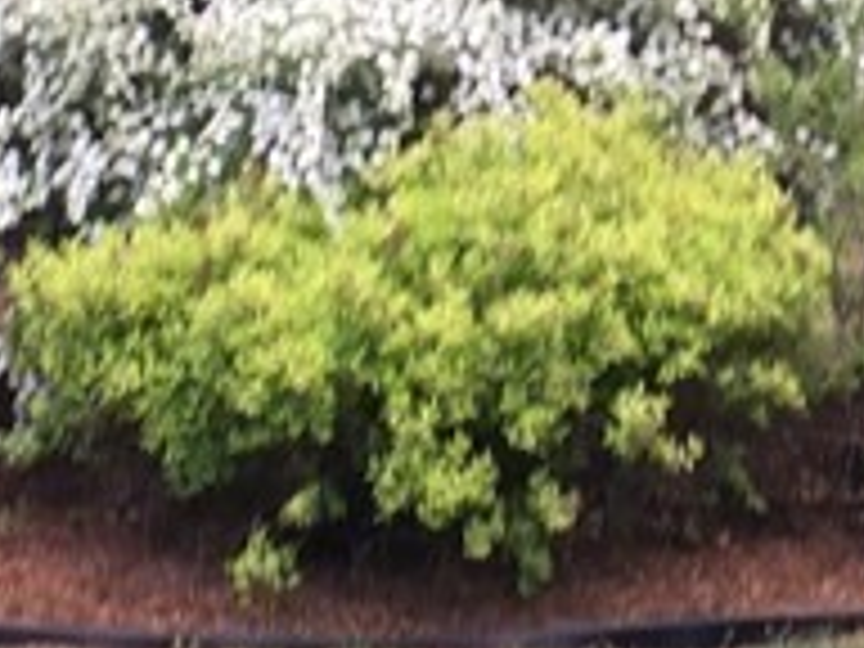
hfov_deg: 12.7
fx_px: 3869
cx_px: 716
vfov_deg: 9.4
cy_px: -158
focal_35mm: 155
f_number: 2.2
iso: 25
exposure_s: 1/124
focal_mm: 4.15
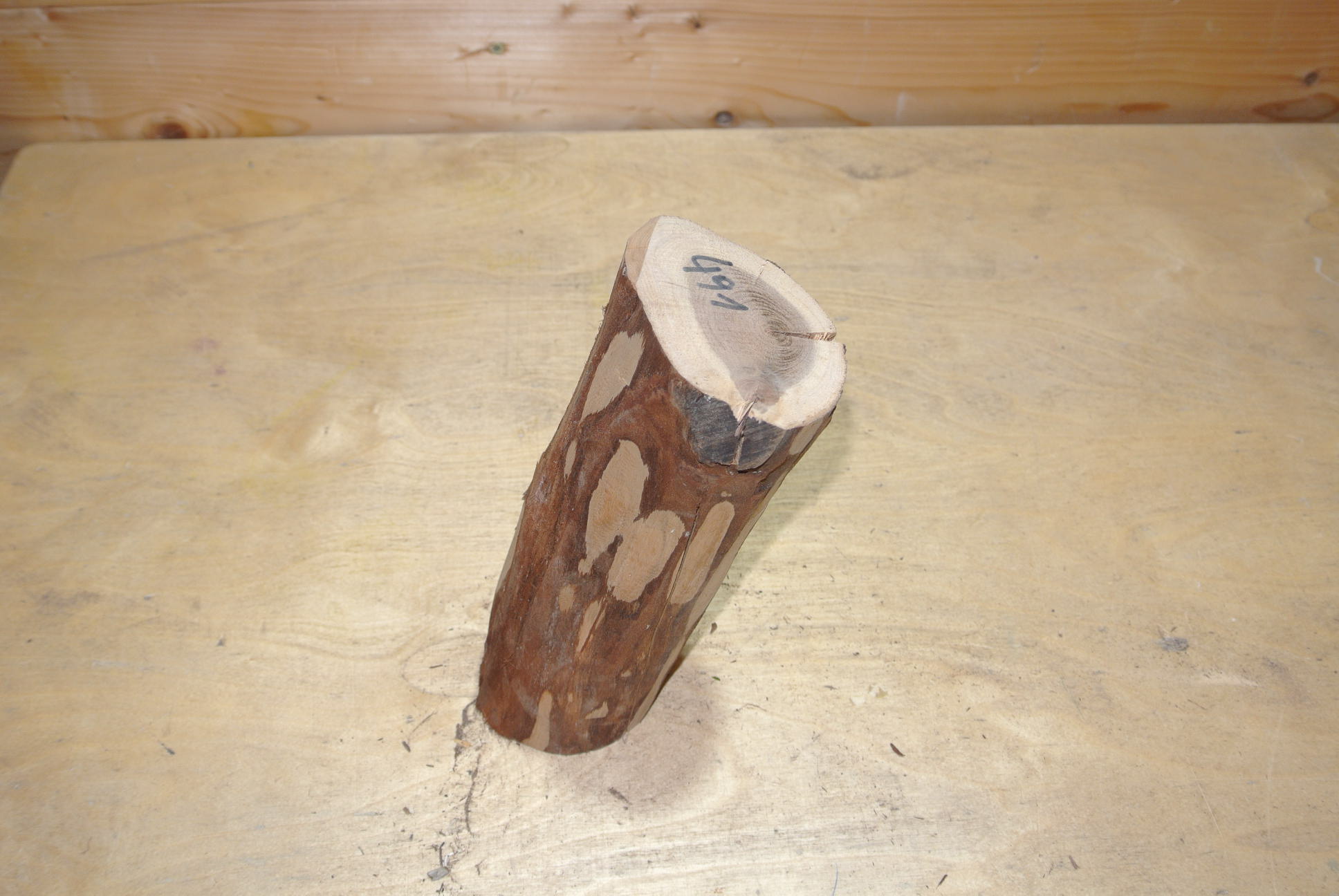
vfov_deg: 36.0
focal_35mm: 37
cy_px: 448
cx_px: 670
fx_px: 1378
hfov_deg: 51.8
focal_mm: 14
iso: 160
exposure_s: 1/60
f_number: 4
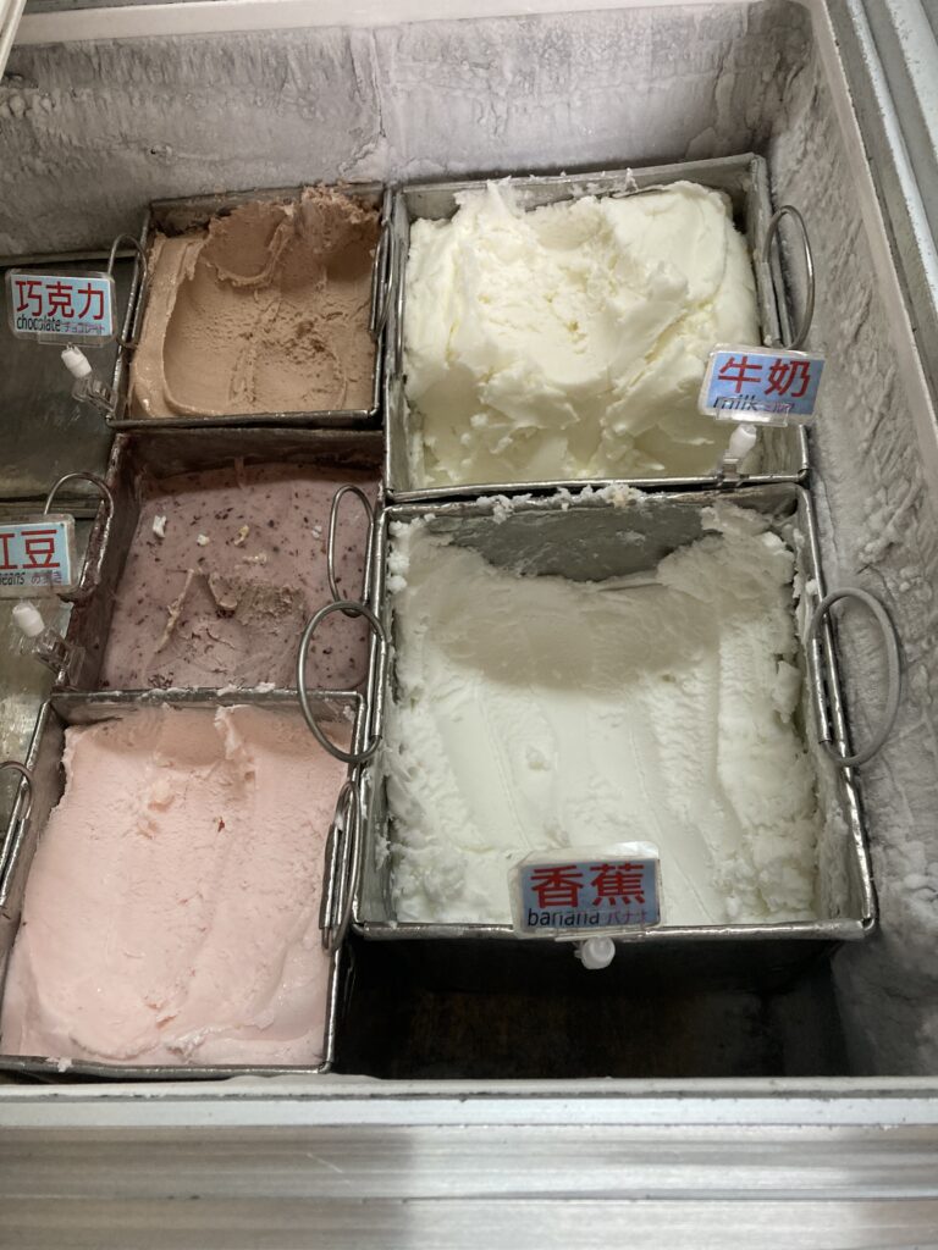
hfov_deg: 49.7
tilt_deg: -60.8
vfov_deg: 63.4
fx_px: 1012
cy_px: 625
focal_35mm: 28
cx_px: 469
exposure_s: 1/60
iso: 200
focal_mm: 3.99
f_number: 1.8
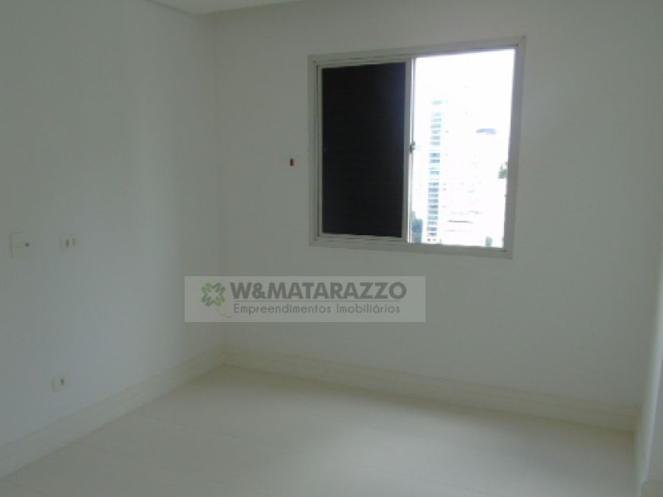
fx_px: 594
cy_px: 299
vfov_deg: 45.2
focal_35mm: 31
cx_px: 305
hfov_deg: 58.3
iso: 80
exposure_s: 1/100
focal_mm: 4.4
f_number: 3.4
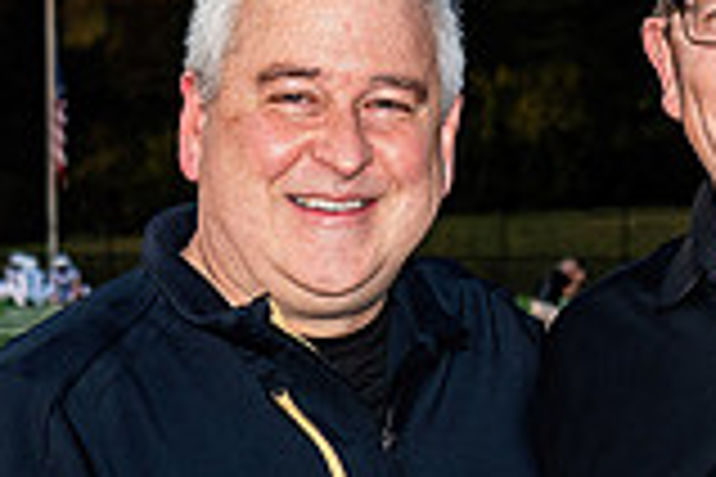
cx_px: 593
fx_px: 5688
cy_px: 567
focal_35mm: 286
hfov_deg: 7.2
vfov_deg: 4.8
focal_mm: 34
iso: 500
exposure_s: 1/200
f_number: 4.5
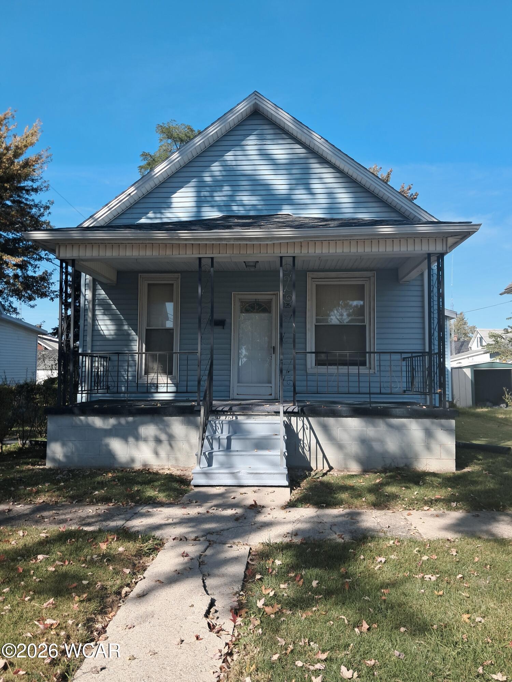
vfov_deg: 65.3
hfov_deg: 51.4
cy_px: 341
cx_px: 256
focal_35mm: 27
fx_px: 532
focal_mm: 4
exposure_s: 1/455
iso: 50
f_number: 1.8
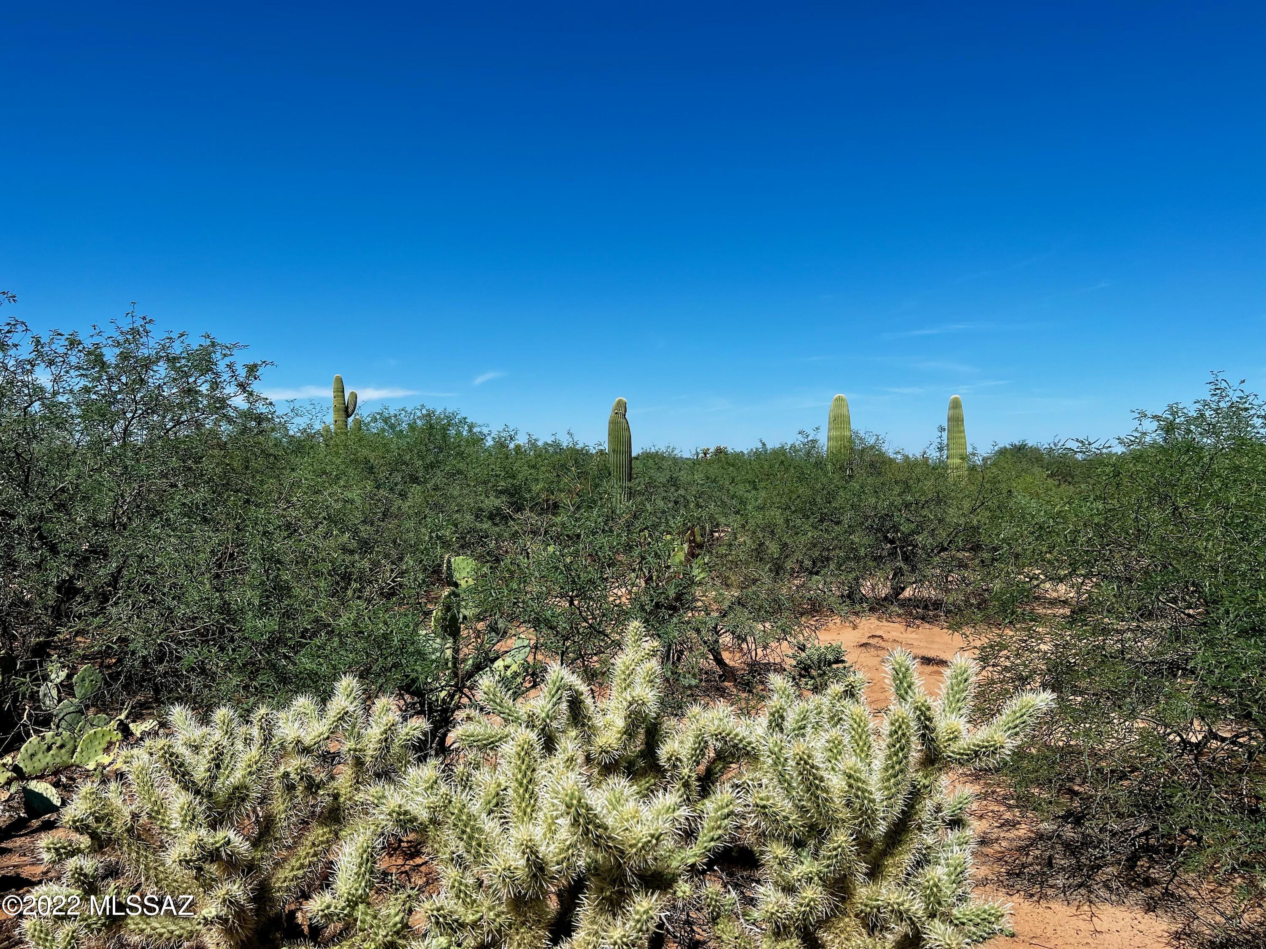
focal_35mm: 26
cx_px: 633
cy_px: 474
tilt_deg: +0.7
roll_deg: +1.0
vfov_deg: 53.1
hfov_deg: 67.3
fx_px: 951
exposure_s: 1/6993
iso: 50
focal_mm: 5.7
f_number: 1.5
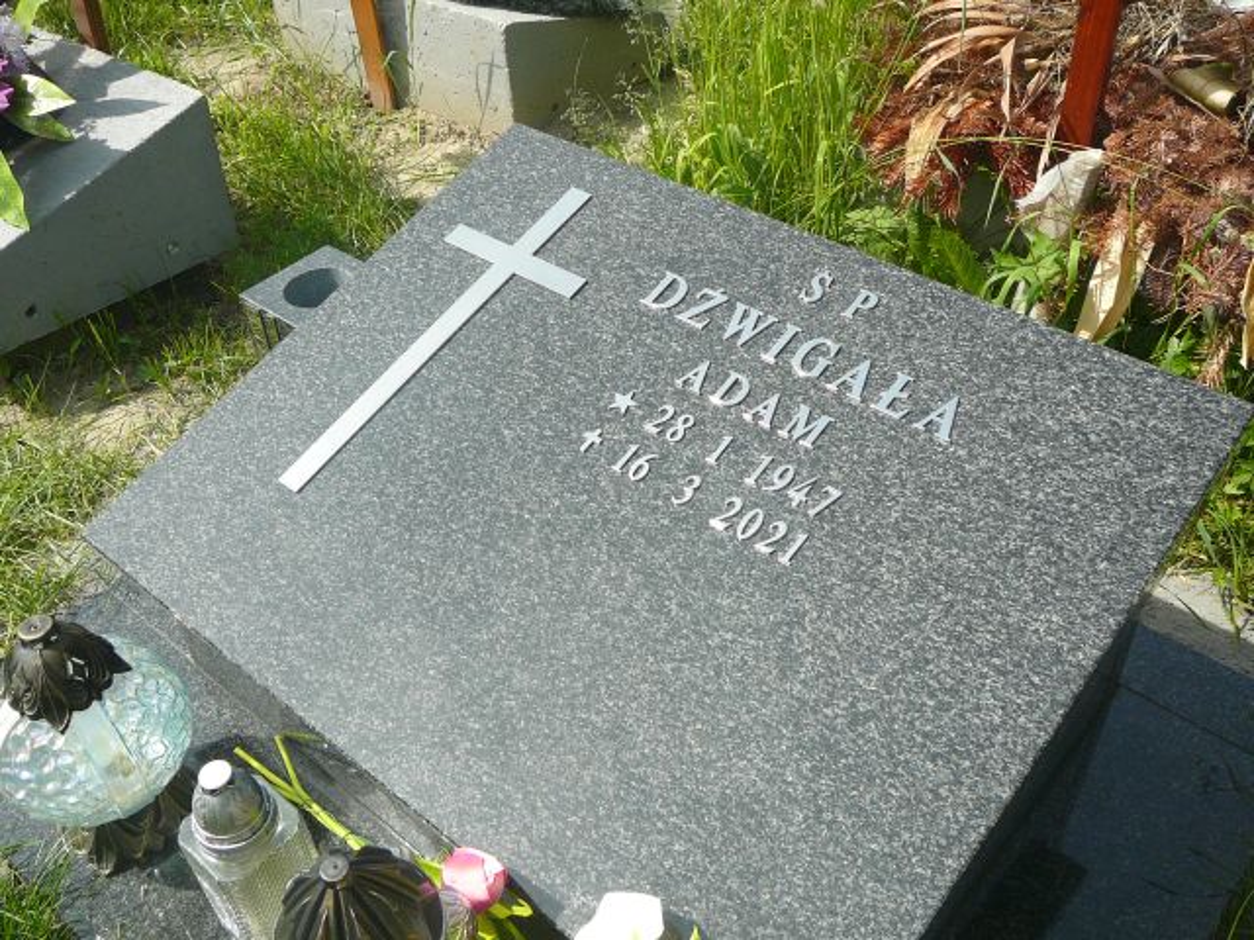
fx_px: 1268
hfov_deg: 52.6
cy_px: 470
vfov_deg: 40.7
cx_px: 627
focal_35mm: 35
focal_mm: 5.2
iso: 80
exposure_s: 1/640
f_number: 2.8
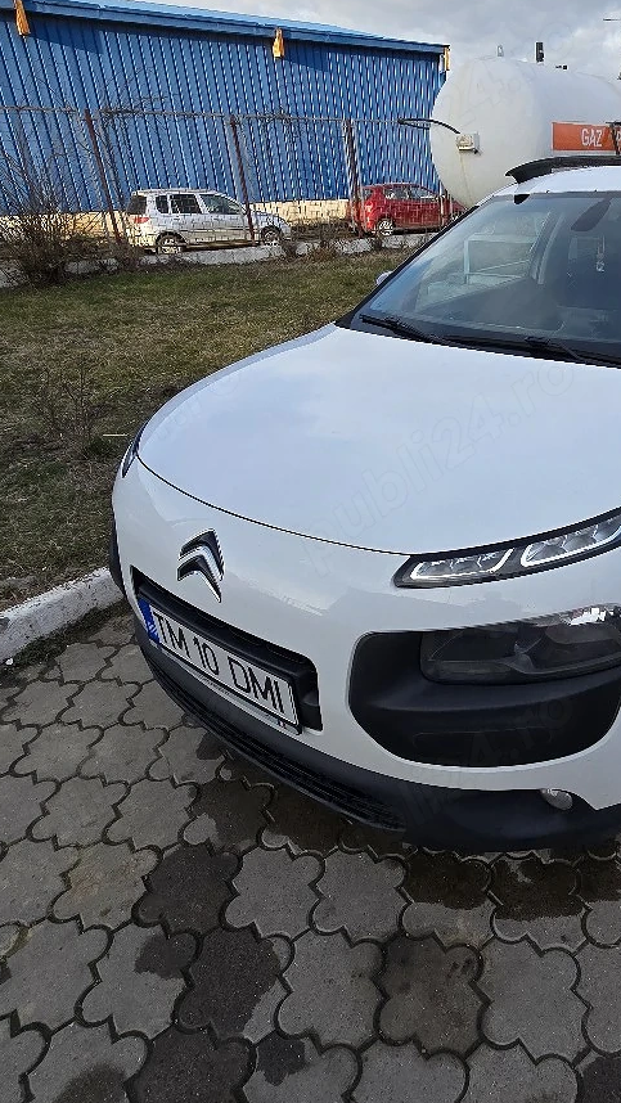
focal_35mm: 22
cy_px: 508
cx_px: 521
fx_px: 644
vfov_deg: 81.0
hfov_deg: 47.8
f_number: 2.2
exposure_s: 1/476
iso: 50
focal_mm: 2.2
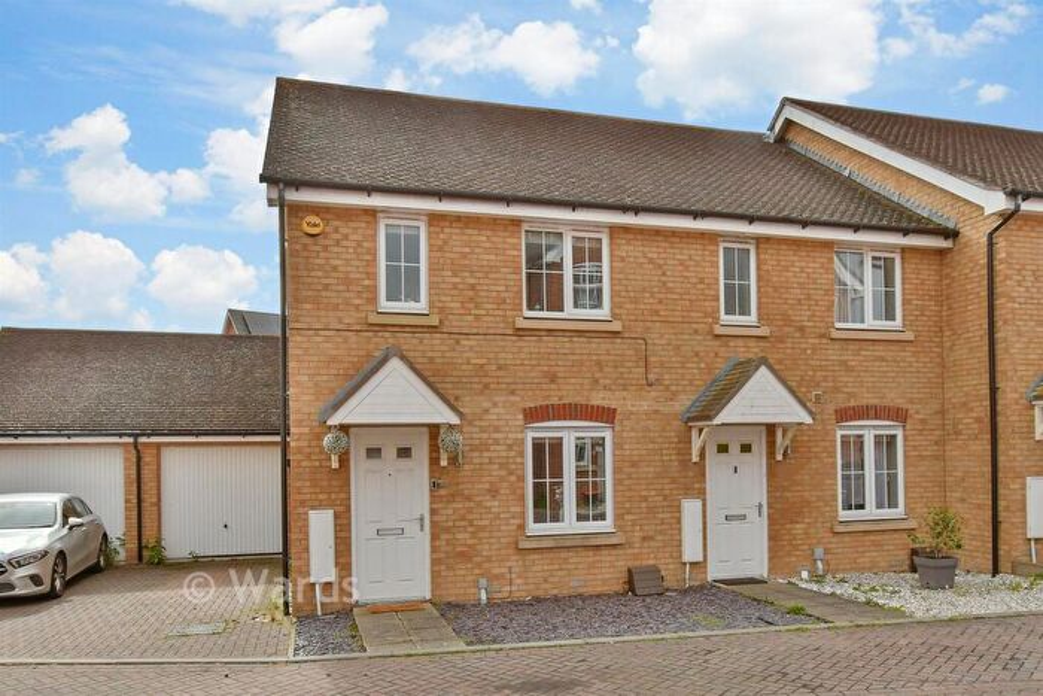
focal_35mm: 19
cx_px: 522
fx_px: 551
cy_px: 348
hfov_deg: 86.9
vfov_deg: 64.6
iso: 500
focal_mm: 13
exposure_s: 1/500
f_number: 11
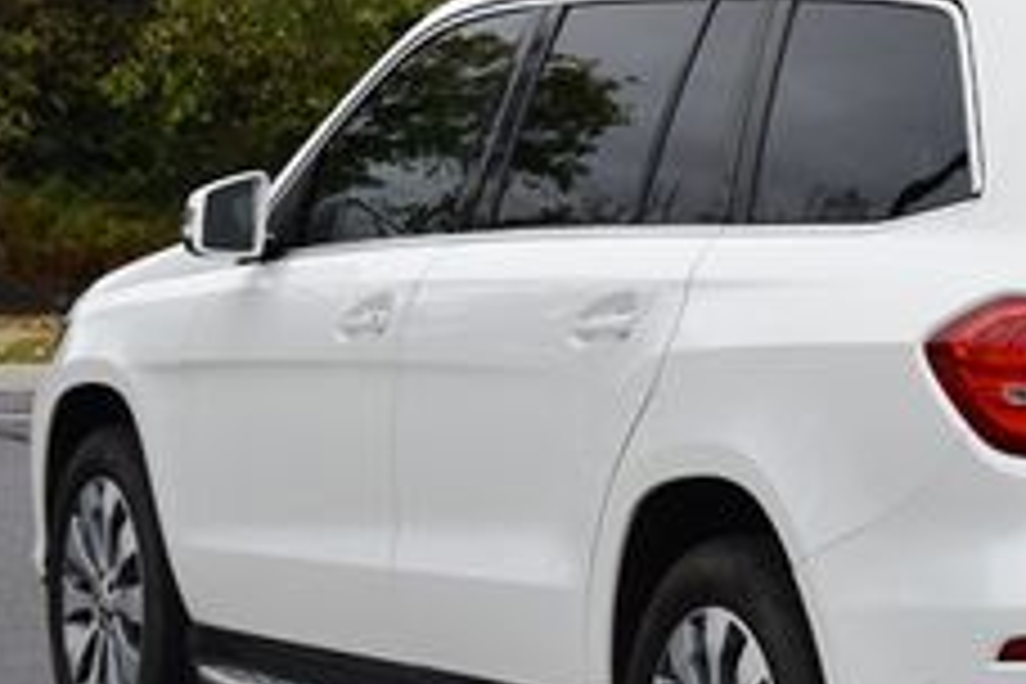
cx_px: 1188
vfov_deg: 7.7
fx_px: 5044
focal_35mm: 177
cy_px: 151
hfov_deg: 11.4
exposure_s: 1/250
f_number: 5.6
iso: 280
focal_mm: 42
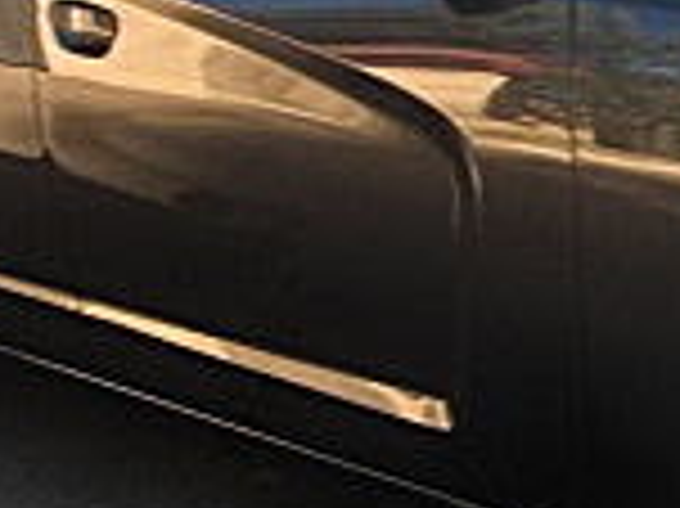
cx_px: 955
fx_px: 3003
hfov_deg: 12.4
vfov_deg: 9.7
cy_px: 283
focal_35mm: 153
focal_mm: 6.3
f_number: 2.8
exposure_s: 1/100
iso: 50
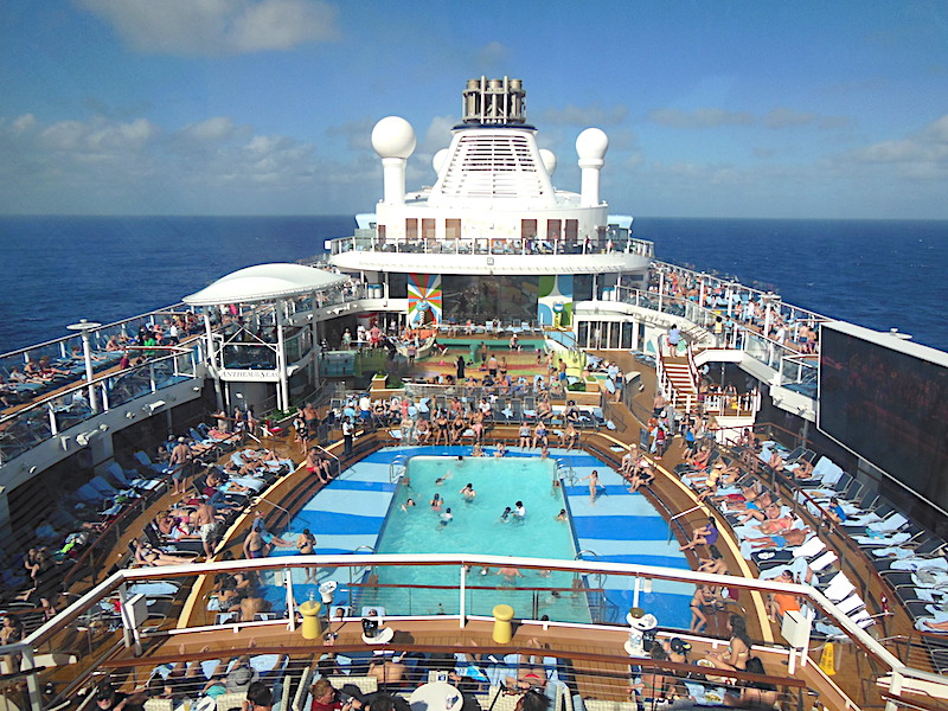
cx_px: 474
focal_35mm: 25
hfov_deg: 69.4
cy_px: 356
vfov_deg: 54.9
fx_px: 685
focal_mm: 4.5
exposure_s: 1/1500
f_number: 3.5
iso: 125
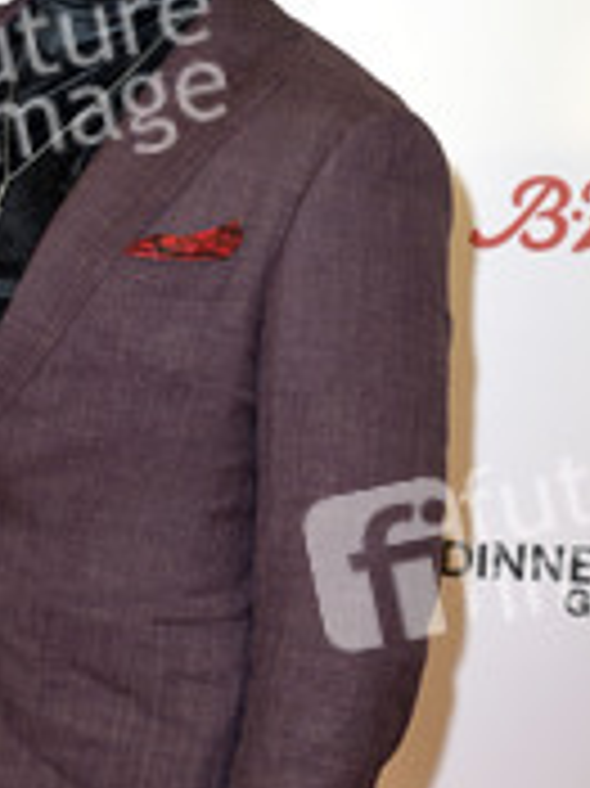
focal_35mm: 165
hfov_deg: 9.0
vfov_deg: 12.0
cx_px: 128
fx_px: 3754
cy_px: 320
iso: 640
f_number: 5.6
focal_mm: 75
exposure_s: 1/160
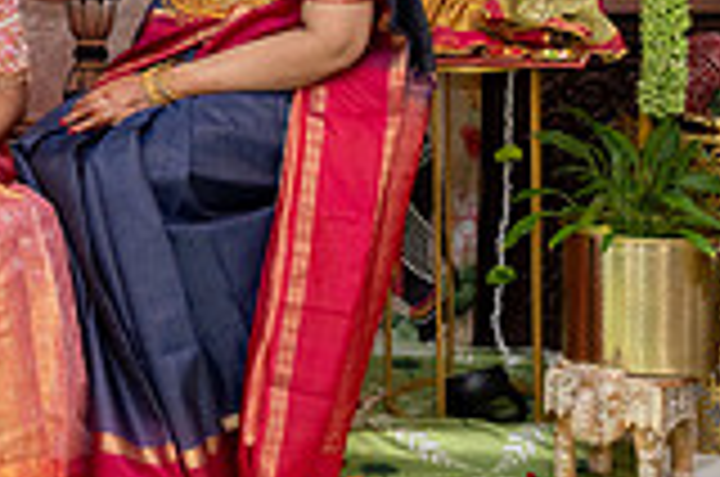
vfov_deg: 12.3
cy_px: -137
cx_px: -117
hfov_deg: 18.1
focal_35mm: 108
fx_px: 2156
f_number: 3.5
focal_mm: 29
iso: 800
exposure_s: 1/160
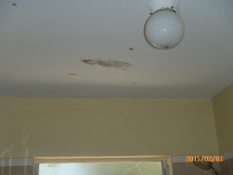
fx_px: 336
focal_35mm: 50
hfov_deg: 38.2
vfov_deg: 29.1
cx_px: 119
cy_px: 89
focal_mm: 8.8
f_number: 4.9
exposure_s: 1/40
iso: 100
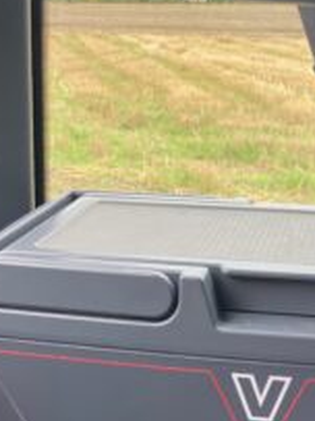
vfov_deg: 31.2
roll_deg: +2.8
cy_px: 404
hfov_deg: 25.0
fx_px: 704
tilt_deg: -29.5
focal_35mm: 58
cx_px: 229
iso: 80
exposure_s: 1/121
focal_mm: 3.99
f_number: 1.8
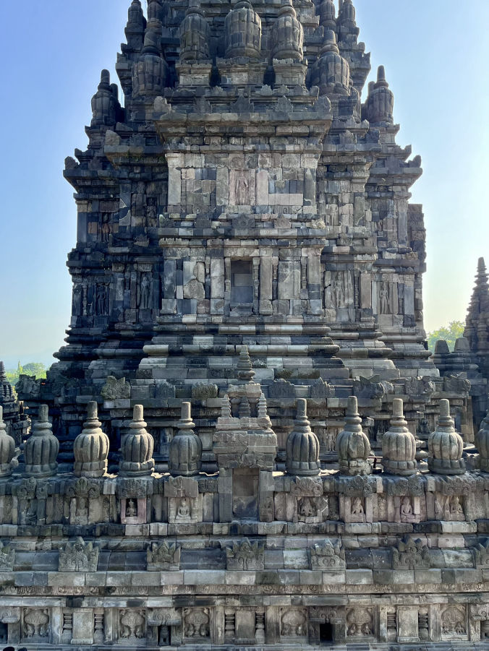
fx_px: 490
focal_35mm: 26
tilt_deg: +5.2
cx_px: 244
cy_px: 326
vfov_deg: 67.3
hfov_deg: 53.1
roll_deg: +1.0
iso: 50
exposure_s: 1/1279
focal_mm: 5.1
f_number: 1.6
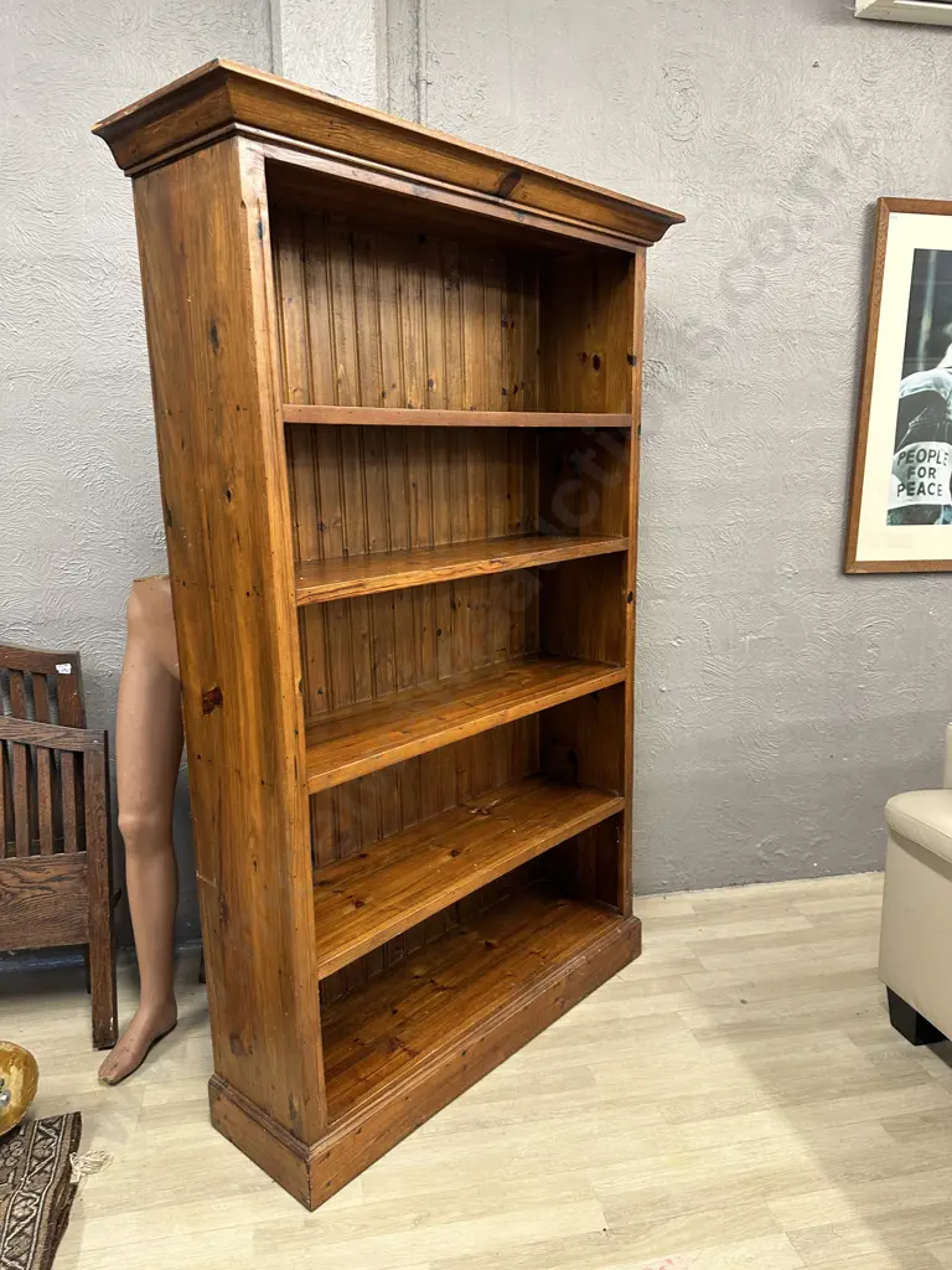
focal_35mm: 24
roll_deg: +0.8
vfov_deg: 71.6
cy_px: 635
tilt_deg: -12.6
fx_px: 880
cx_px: 476
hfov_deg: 56.8
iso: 160
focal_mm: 6.86
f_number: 1.78
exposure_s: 1/50
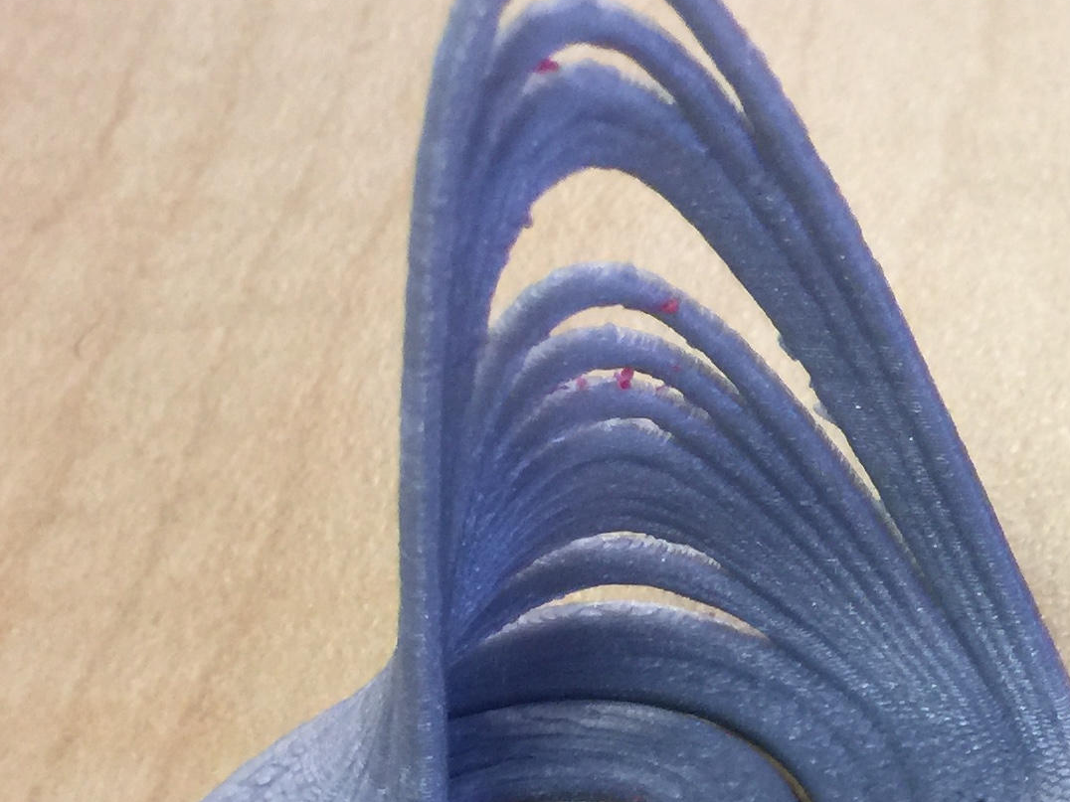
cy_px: 637
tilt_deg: -48.0
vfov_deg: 16.7
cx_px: 1535
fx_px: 2720
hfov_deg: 19.7
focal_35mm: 88
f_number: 2.2
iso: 50
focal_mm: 4.15
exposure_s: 1/30
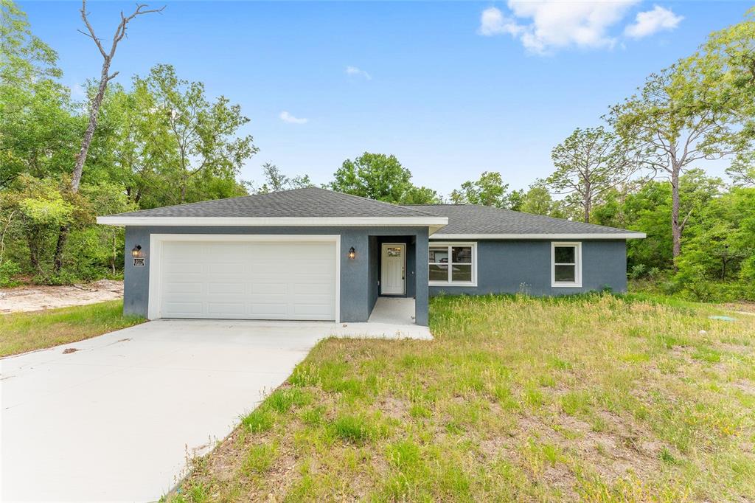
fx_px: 293
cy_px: 252
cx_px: 378
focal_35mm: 14
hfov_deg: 104.3
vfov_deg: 81.2
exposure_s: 1/640
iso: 400
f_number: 7.1
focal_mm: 14
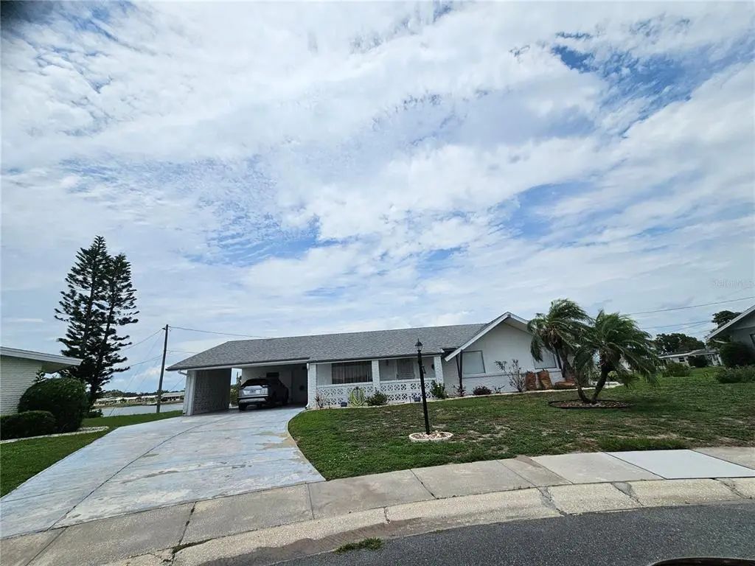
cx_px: 378
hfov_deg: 106.2
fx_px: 284
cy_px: 283
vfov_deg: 89.9
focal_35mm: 13
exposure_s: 1/7732
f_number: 2.2
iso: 50
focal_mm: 2.2
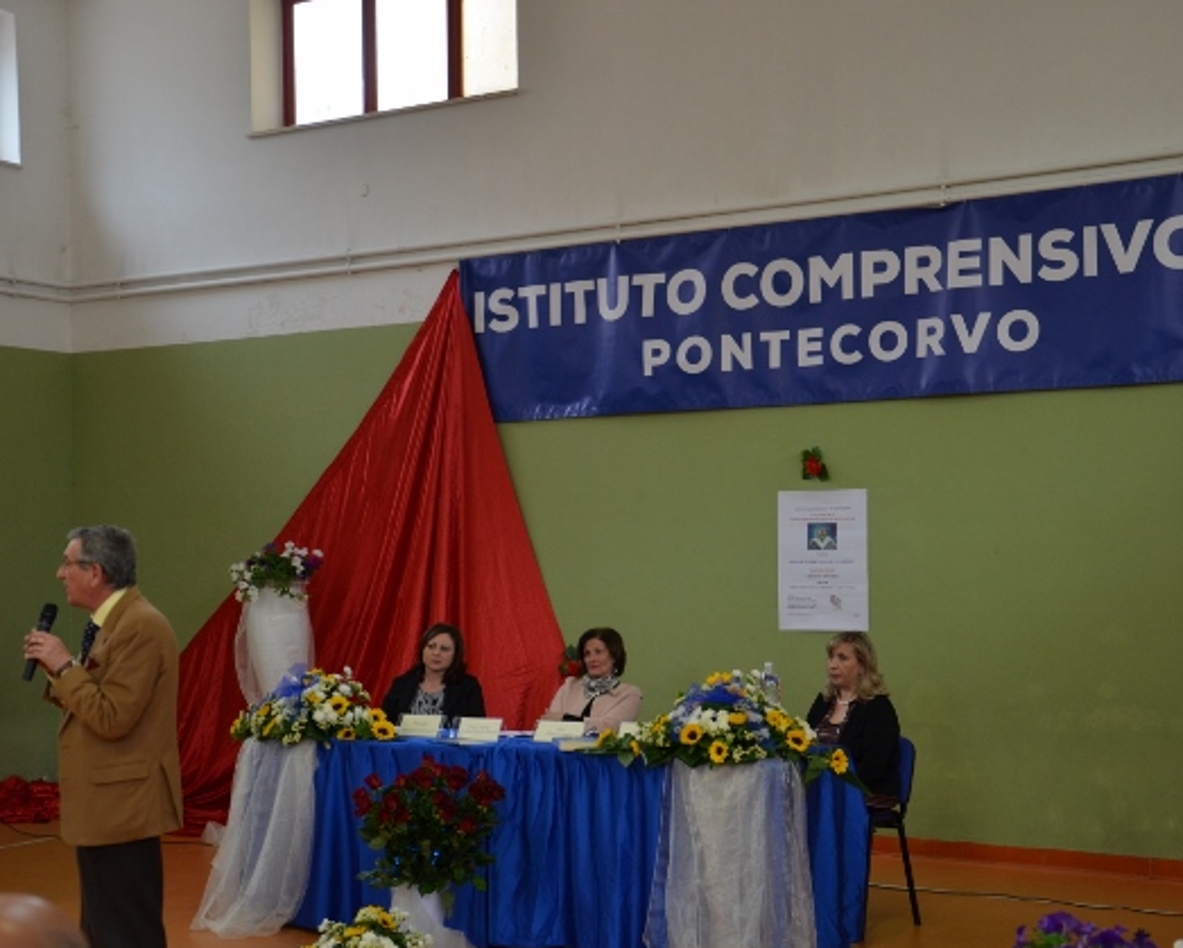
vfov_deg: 27.6
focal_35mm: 55
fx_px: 1927
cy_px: 475
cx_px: 649
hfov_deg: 34.1
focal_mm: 32
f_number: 4.2
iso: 560
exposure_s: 1/60
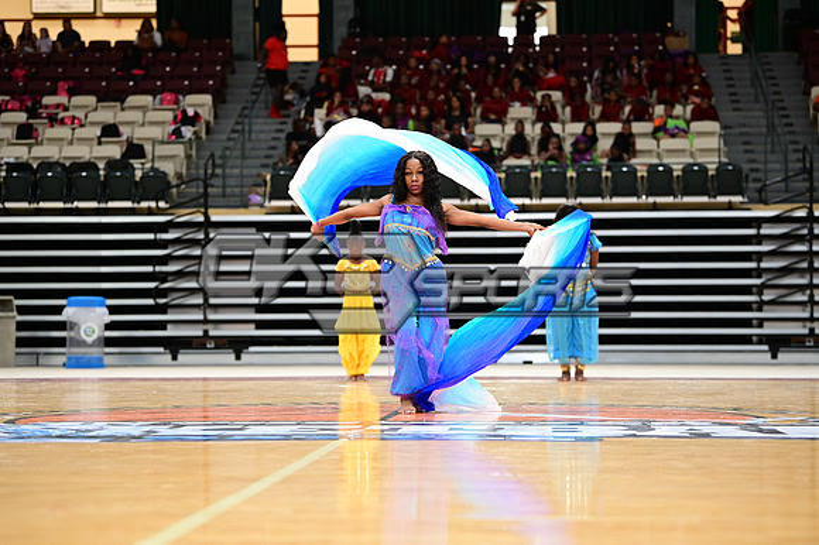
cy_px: 272
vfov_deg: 15.2
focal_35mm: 90
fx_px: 2046
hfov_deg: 22.6
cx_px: 410
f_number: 3.2
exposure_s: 1/1000
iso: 6400
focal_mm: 90
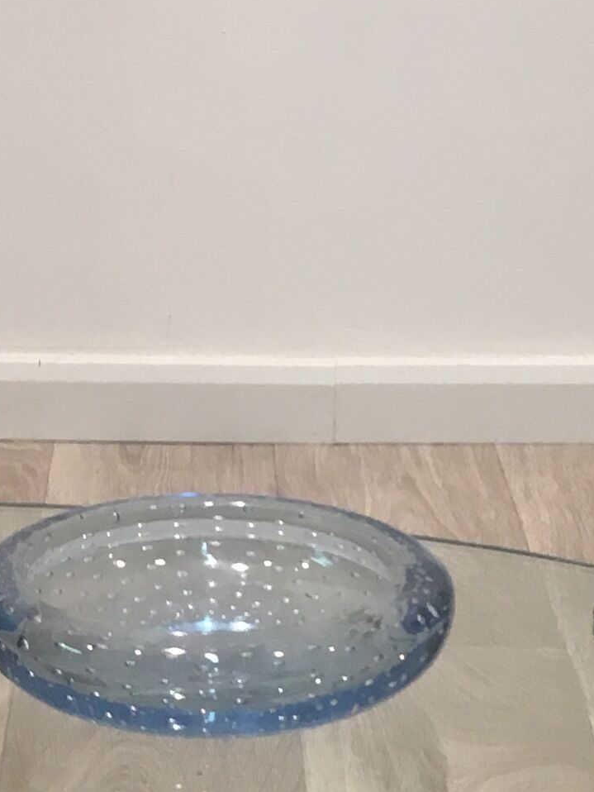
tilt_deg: -19.6
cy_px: 424
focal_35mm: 122
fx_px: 2790
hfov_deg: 12.1
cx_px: 226
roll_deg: -1.2
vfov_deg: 16.1
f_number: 2.2
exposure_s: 1/33
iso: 64
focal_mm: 4.15
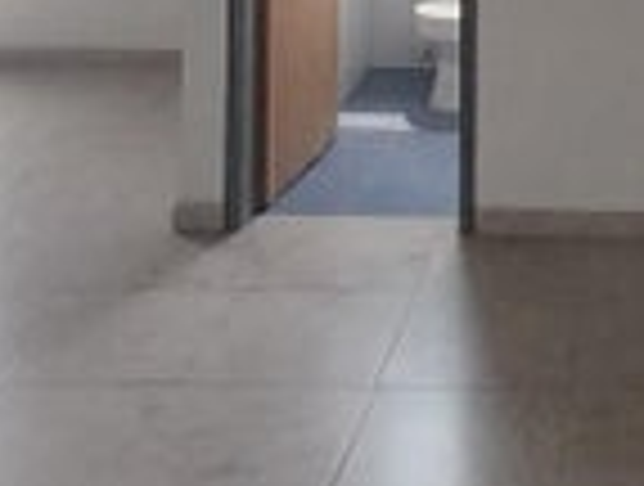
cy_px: -274
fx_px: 1082
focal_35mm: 58
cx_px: 626
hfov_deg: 31.0
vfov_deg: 20.9
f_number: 2.2
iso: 100
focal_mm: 1.3
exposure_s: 1/60
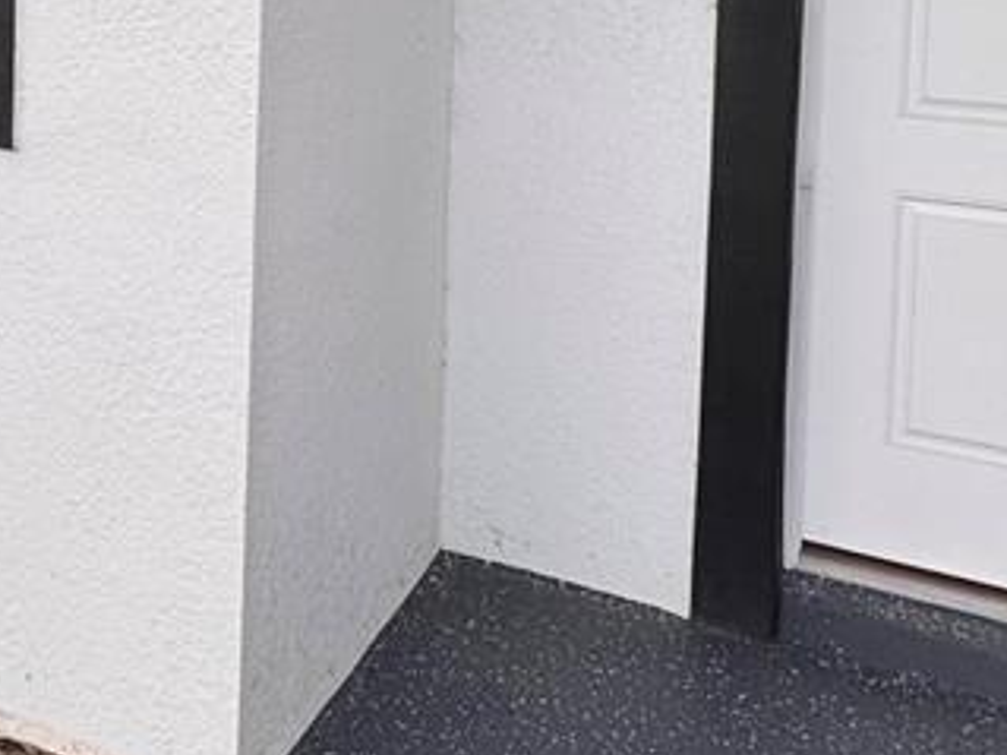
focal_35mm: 45
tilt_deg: -1.4
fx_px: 1309
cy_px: -38
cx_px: 101
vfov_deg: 29.5
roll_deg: -1.7
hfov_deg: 39.1
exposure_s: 1/114
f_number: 2.2
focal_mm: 2.22
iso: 40
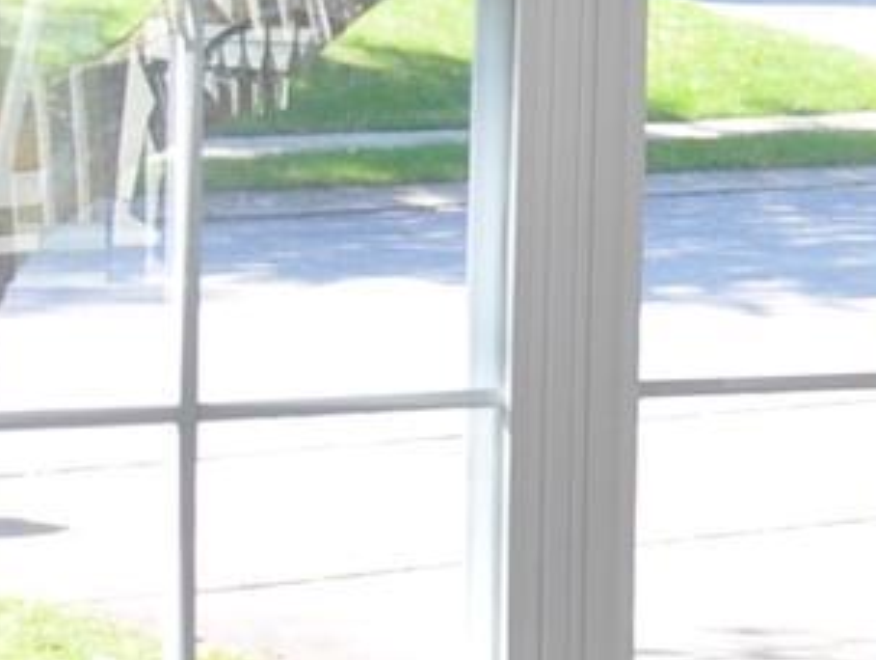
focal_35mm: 175
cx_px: 2845
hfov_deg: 8.7
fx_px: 4434
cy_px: 457
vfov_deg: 8.5
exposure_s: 1/60
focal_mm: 18
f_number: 5
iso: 200
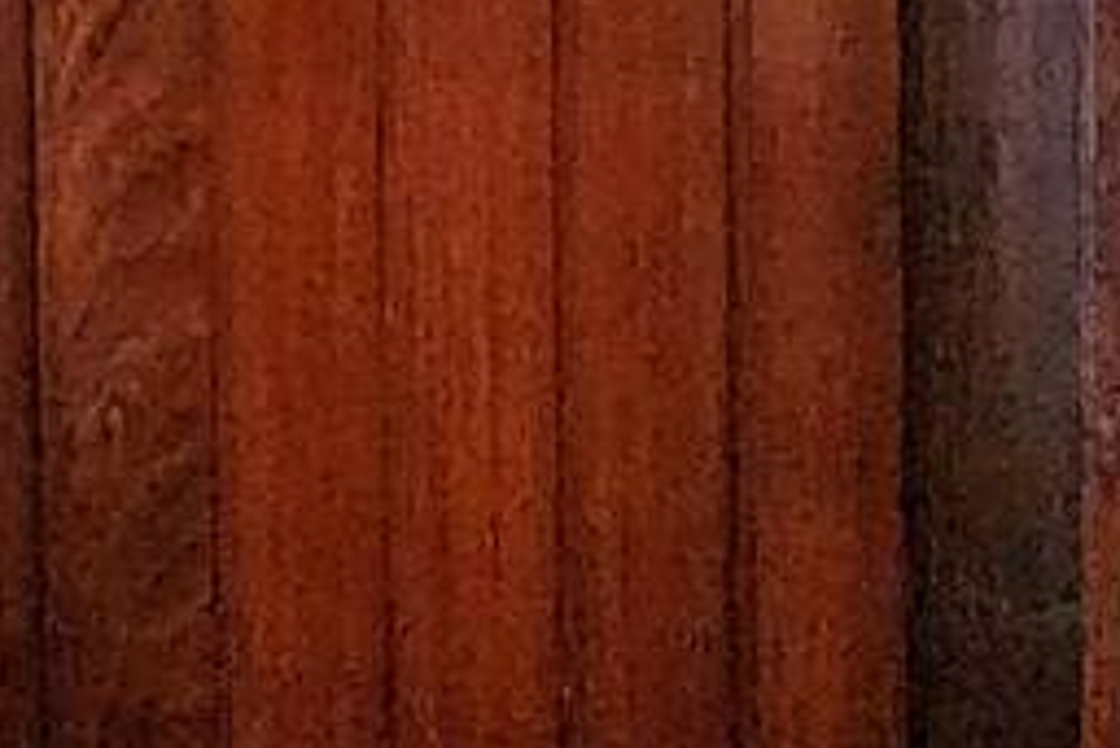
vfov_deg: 14.5
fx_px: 2366
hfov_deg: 26.5
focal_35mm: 76
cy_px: -800
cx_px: 372
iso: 1250
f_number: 2.2
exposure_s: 1/24
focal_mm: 2.2
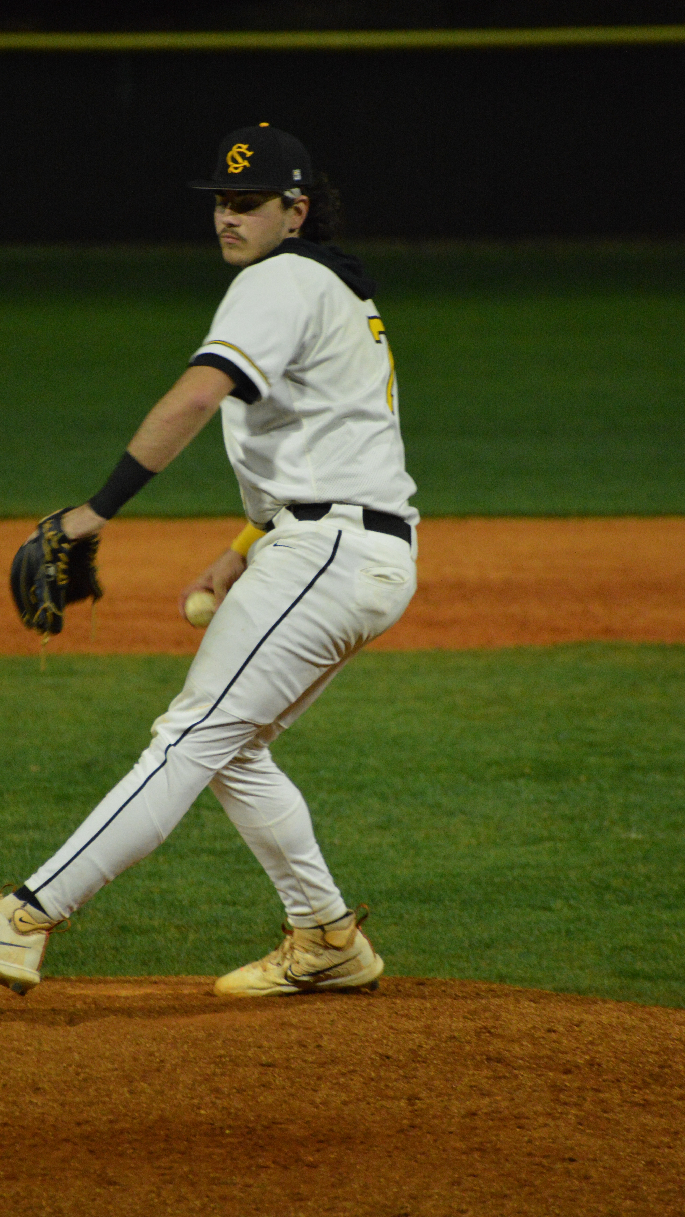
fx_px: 15240
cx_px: 334
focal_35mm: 472
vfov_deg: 4.6
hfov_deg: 2.6
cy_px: 608
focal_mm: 300
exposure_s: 1/200
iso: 3200
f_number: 5.6
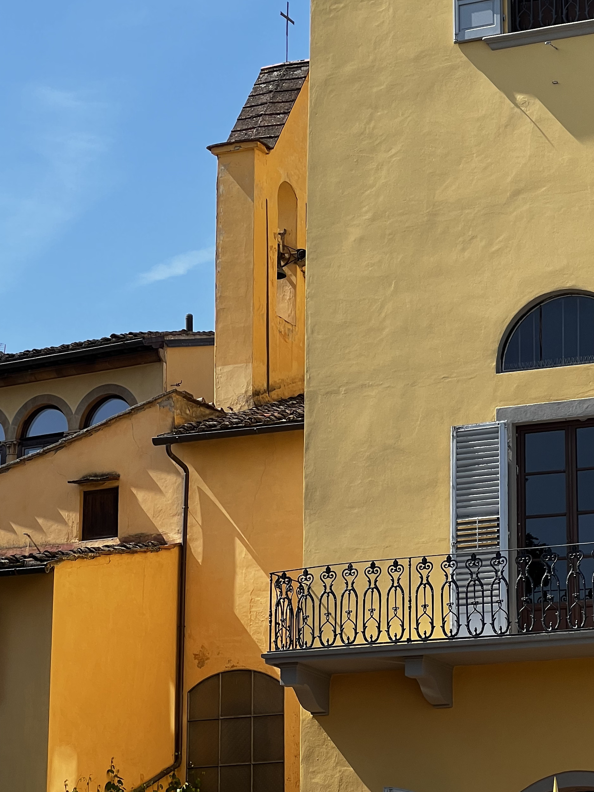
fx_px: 2837
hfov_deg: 12.0
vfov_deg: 15.9
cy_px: 303
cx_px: 266
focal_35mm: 124
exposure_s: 1/630
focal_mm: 9
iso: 32
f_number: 2.8
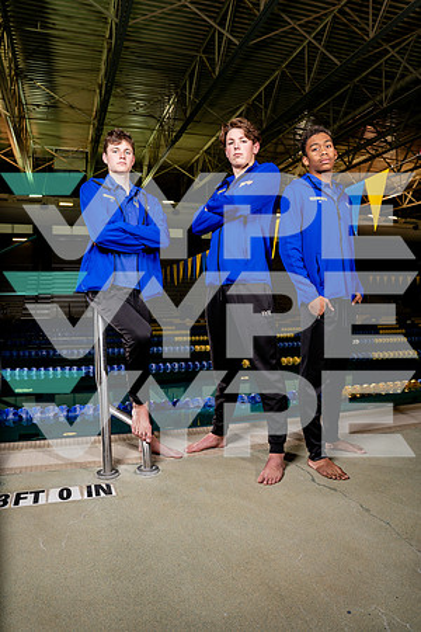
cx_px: 210
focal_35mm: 26
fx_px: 456
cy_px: 316
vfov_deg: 69.4
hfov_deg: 49.6
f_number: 5.6
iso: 160
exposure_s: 1/200
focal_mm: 26
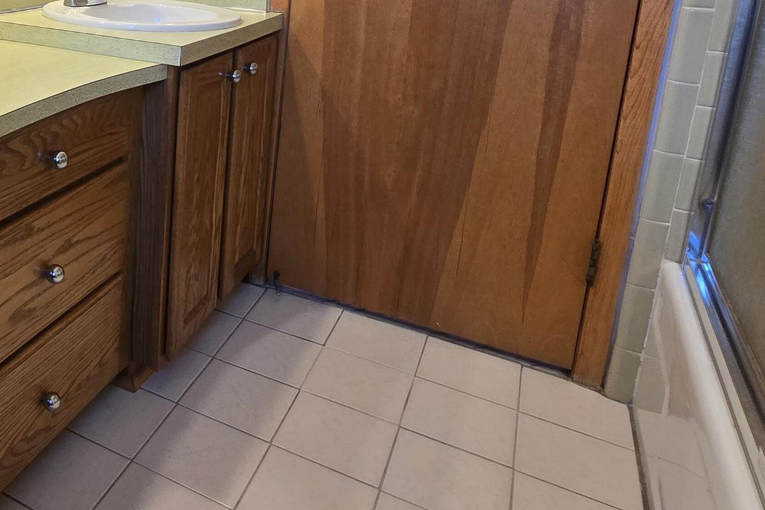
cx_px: 67
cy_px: 40
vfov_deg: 38.0
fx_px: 680
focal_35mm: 32
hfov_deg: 51.4
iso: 160
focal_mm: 2.2
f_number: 2.2
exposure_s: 1/60
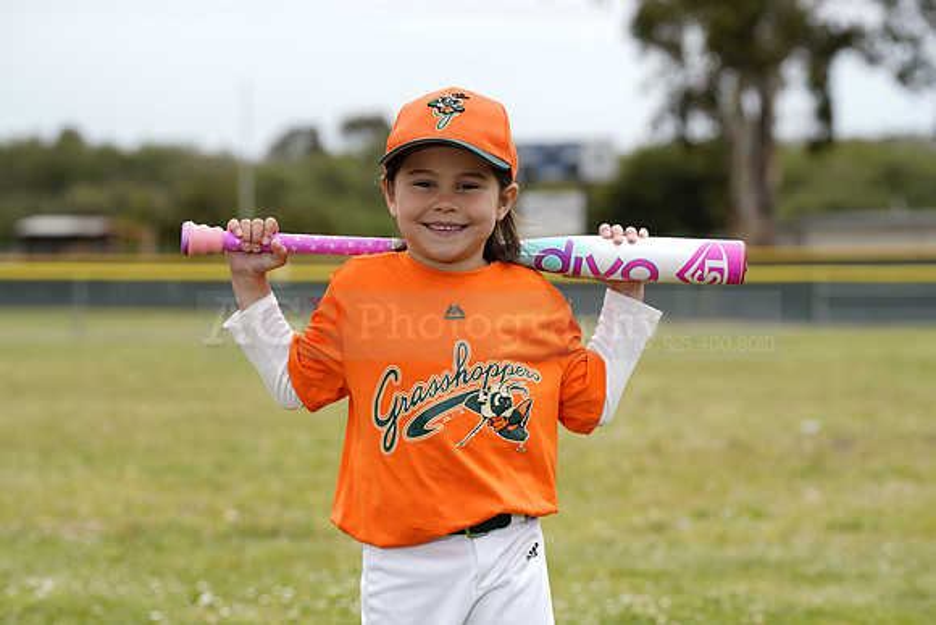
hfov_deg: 15.4
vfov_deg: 10.3
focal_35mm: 133
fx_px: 3459
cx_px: 468
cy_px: 312
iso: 50
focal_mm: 133
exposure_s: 1/250
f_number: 5.6
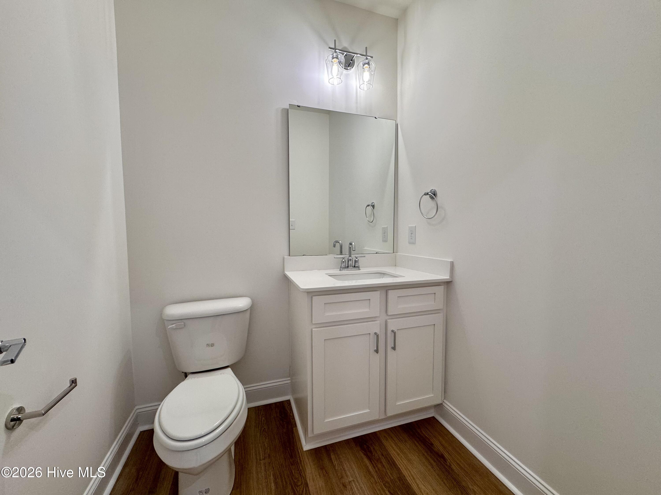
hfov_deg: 102.1
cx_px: 330
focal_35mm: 14
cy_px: 248
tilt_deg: -4.2
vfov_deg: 85.7
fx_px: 267
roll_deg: +0.1
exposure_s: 1/120
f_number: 2.2
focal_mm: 2.22
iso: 125
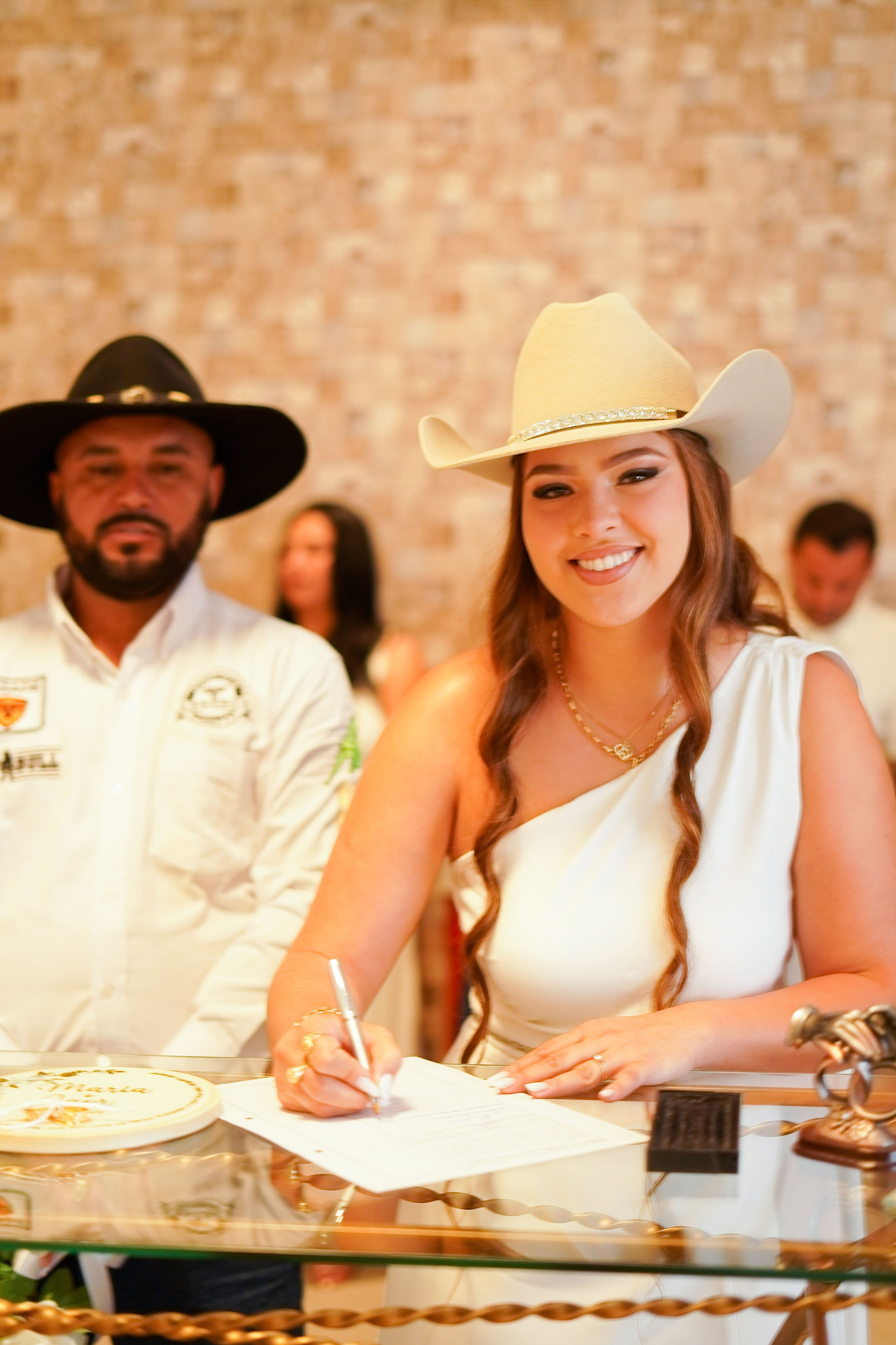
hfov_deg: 27.0
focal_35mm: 50
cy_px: 672
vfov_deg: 39.6
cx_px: 448
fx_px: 1867
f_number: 2
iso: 500
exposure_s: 1/50
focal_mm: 50
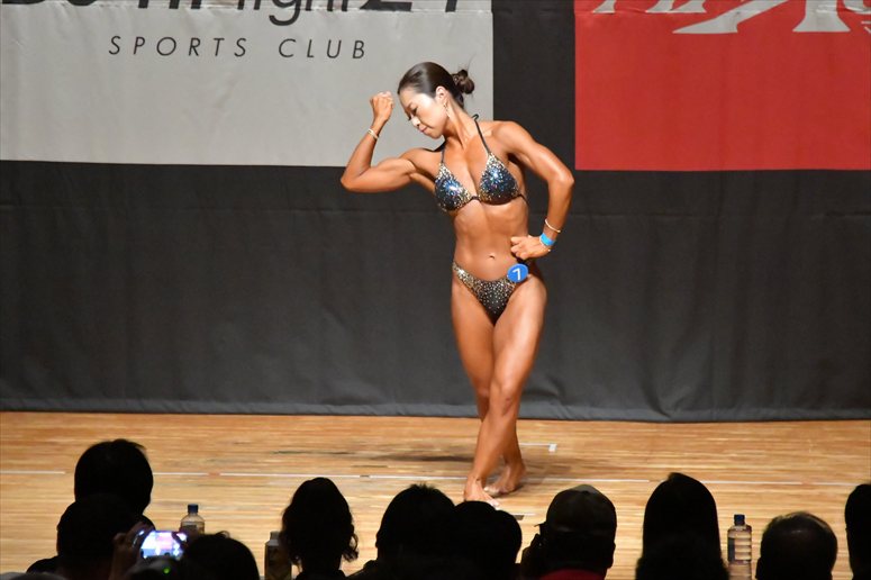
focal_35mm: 285
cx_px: 436
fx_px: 6892
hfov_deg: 7.2
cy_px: 290
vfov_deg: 4.8
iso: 16000
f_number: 5.6
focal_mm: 190
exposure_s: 1/400
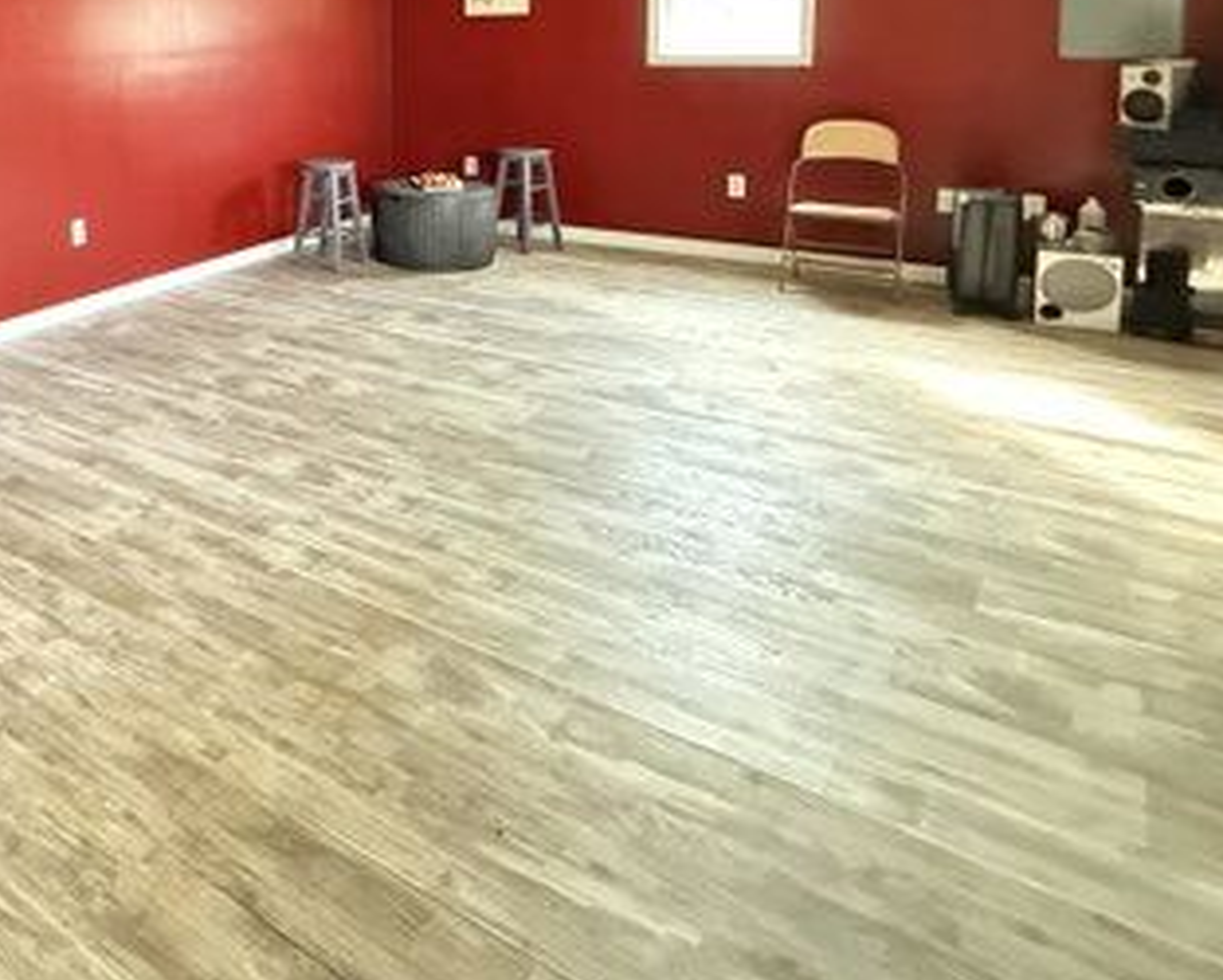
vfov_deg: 47.2
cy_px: 125
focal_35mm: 28
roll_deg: +1.3
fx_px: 1014
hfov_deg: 53.7
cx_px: 104
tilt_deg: -4.2
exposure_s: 1/40
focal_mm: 2.22
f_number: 2.2
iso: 1250
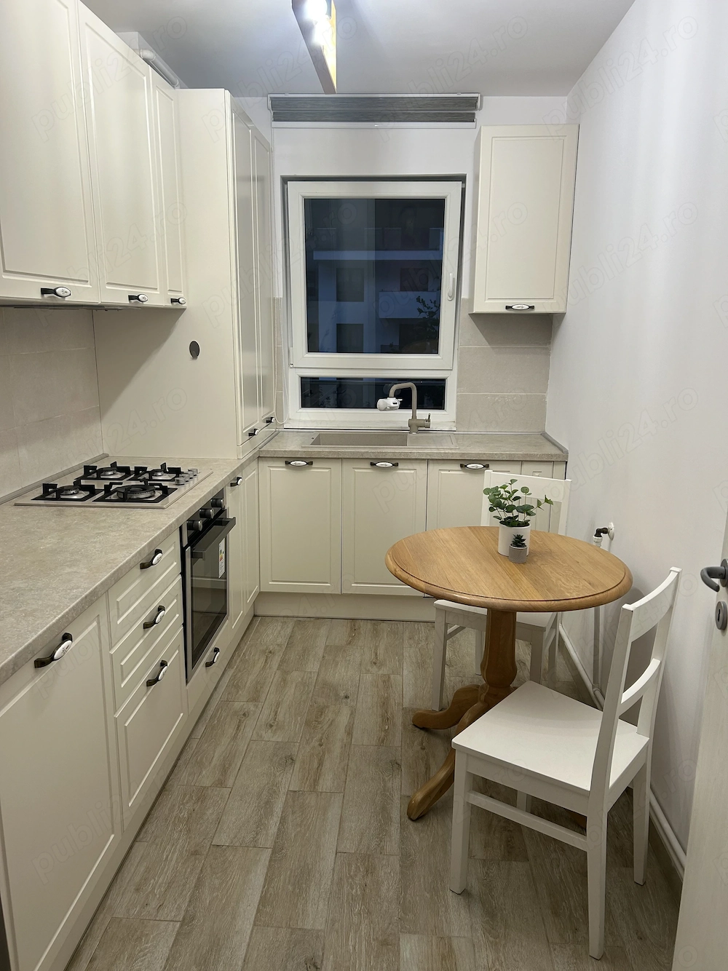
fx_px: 729
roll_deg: +0.5
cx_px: 364
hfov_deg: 53.0
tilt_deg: -12.1
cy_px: 486
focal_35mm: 26
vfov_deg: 67.3
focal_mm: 5.7
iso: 64
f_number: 1.5
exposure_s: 1/100
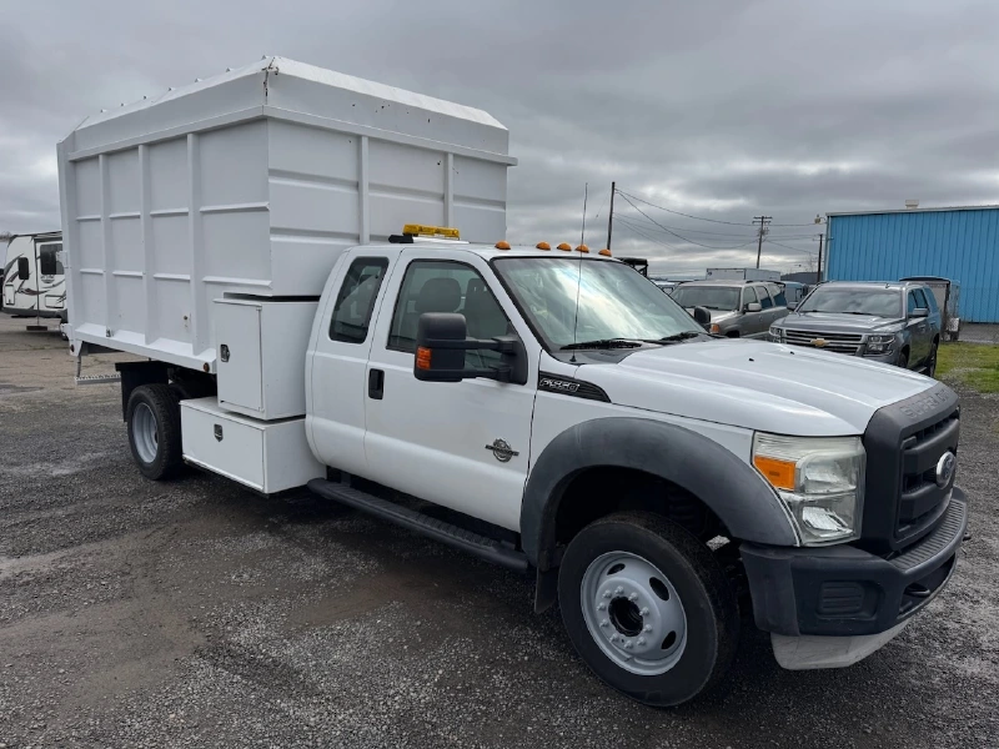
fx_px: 693
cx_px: 500
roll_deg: -1.0
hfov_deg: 71.6
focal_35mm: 24
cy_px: 374
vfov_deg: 56.8
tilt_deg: -7.0
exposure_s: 1/5348
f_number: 1.78
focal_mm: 6.76
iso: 80
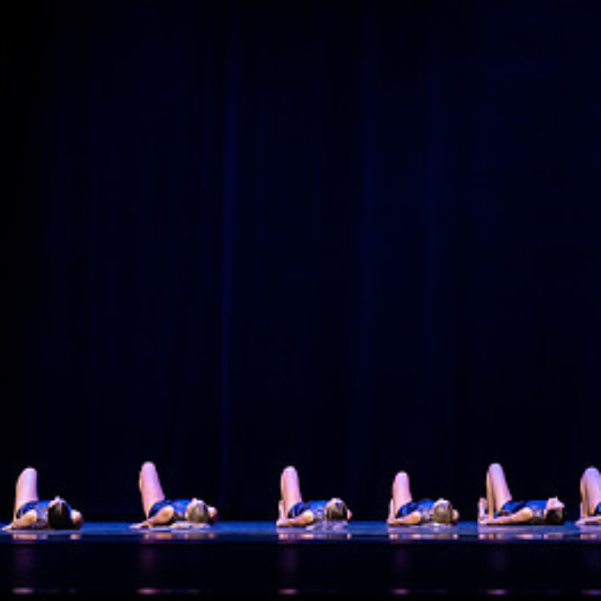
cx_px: 477
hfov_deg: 18.3
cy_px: 226
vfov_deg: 18.5
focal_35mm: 94
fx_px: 1846
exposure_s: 1/640
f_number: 2.5
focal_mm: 43
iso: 3200
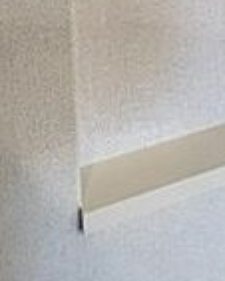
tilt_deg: -9.3
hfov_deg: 27.6
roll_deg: -0.2
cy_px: -149
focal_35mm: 54
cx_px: 179
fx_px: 449
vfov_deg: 25.4
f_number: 1.8
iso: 125
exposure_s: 1/100
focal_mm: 1.57
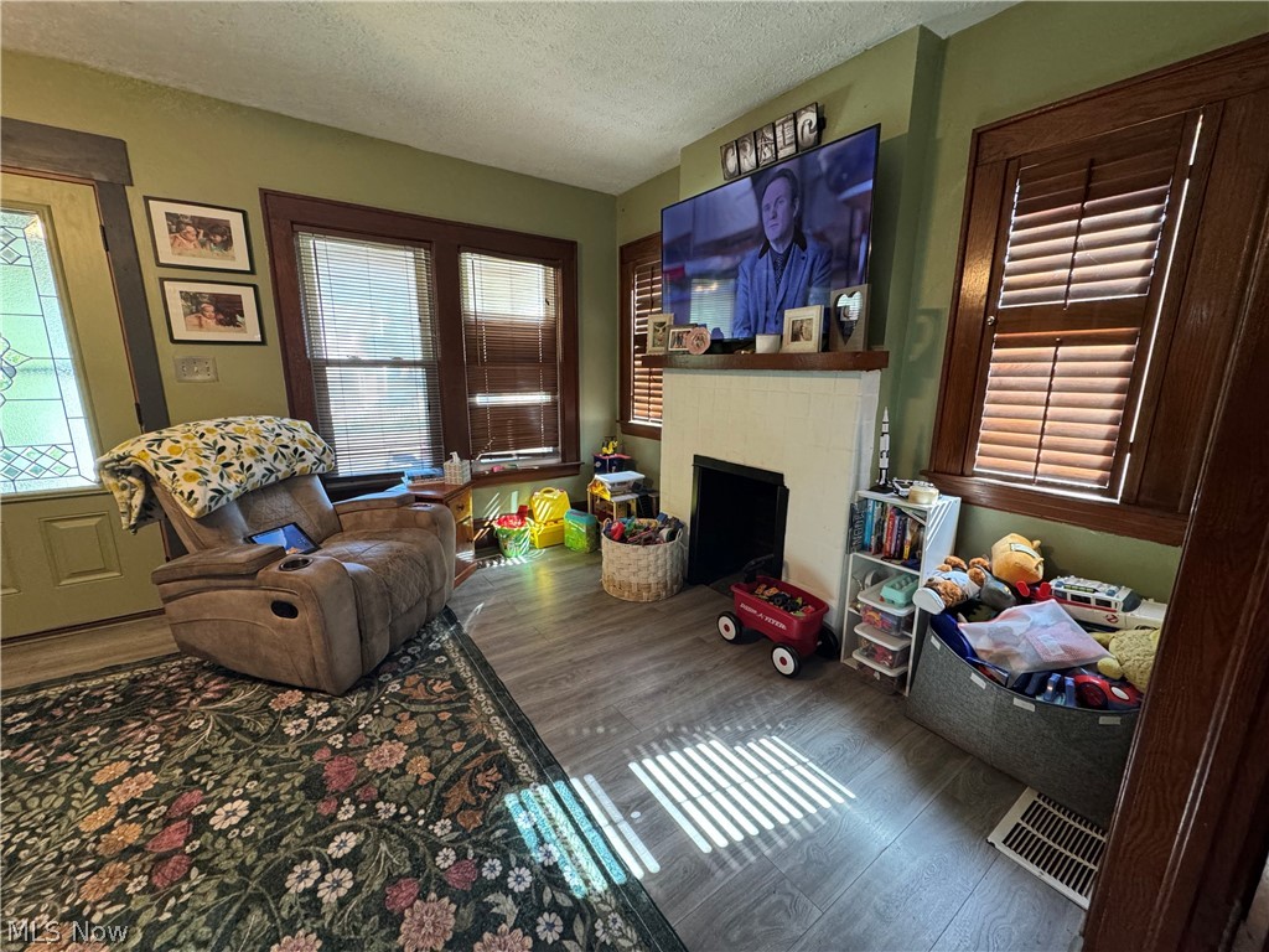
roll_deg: -0.7
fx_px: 513
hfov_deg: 102.1
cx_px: 634
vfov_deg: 85.7
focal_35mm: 14
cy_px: 476
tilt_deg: -12.9
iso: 500
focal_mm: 2.22
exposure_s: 1/60
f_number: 2.2
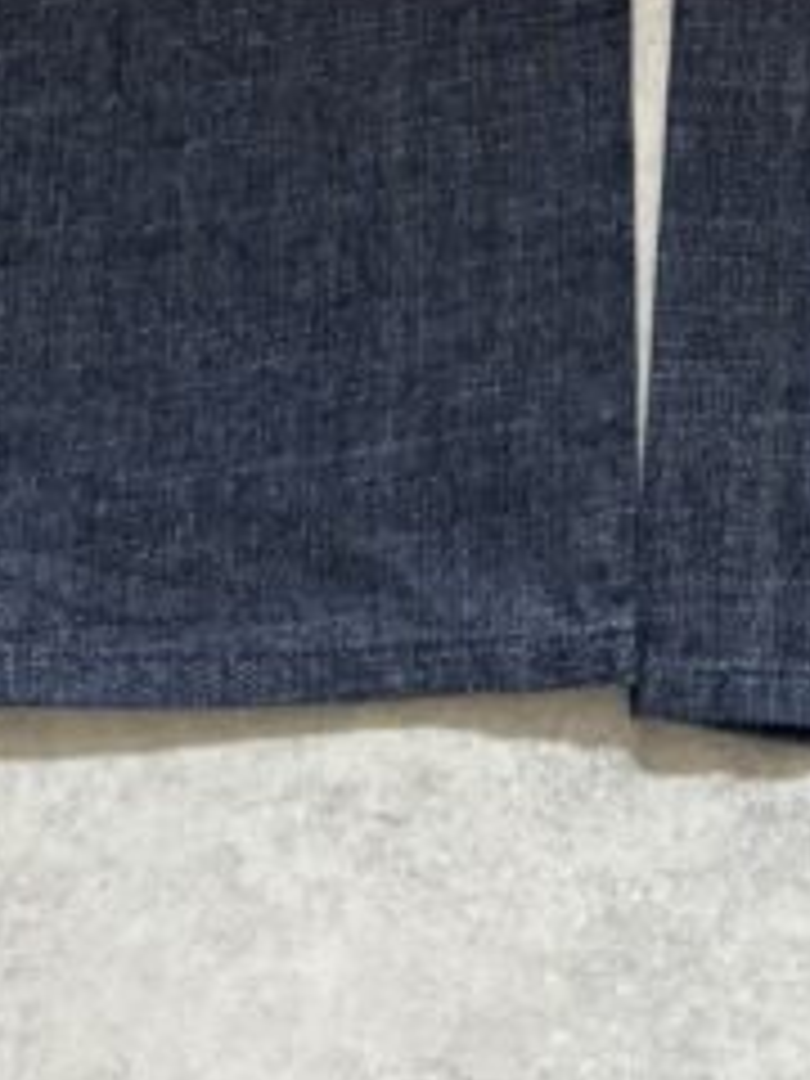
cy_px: -423
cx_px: 742
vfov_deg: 21.4
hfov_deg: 18.1
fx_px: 2496
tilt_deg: -65.9
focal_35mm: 80
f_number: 1.78
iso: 1000
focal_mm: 6.76
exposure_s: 1/32
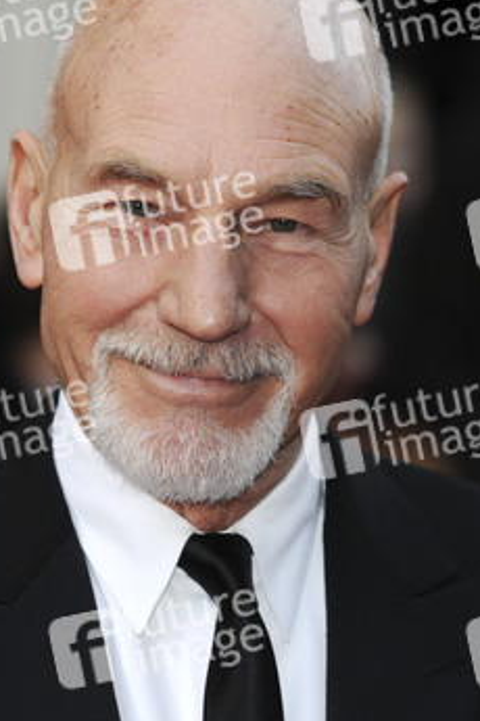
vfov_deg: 8.8
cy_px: 326
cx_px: 218
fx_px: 4691
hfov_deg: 5.9
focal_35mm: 235
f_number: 4.5
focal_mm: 135
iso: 320
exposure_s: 1/200
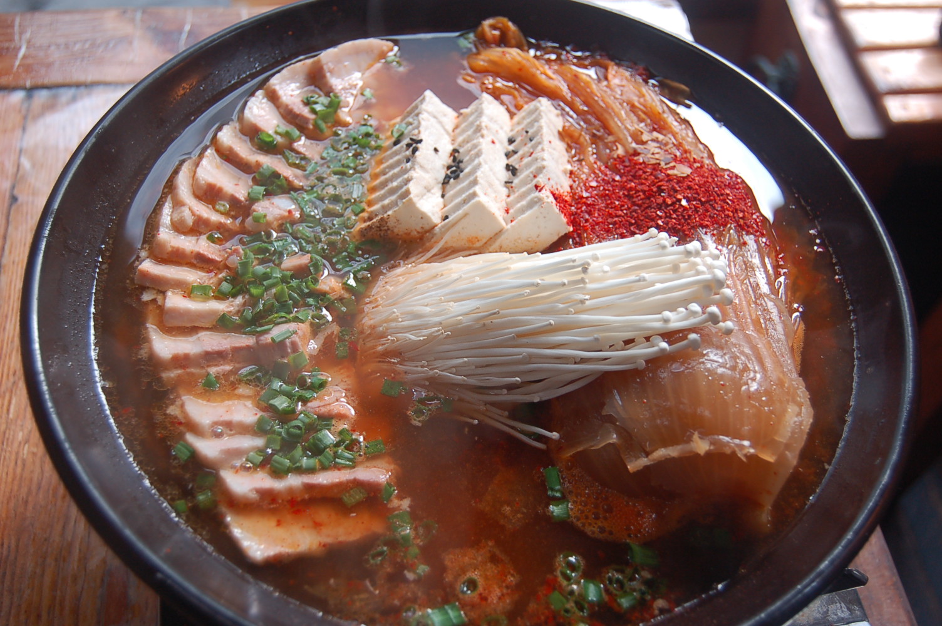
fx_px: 1020
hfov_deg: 49.6
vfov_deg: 34.1
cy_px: 313
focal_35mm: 39
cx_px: 471
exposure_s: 1/60
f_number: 4.2
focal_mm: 26
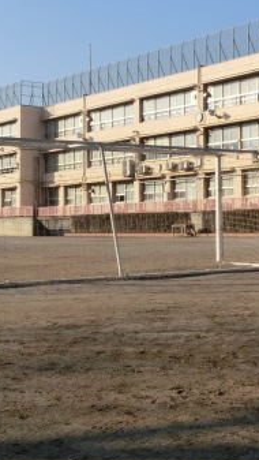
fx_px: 756
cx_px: 255
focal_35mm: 62
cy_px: 192
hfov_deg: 19.0
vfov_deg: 33.7
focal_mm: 5.36
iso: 80
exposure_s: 1/250
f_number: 8.9
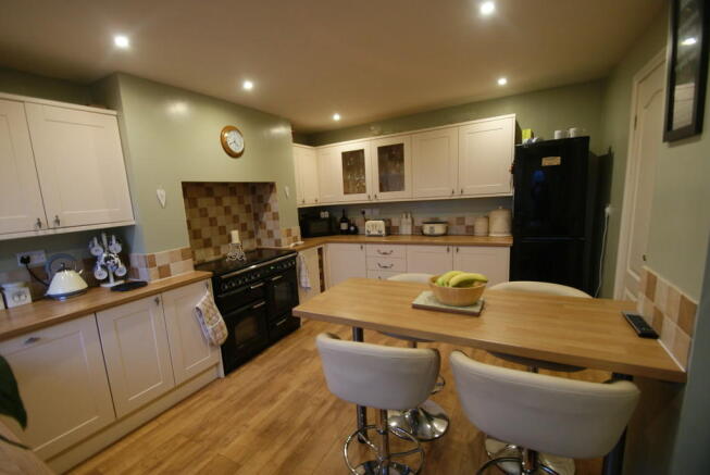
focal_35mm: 15
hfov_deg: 100.3
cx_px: 355
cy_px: 238
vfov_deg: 77.5
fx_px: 296
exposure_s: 1/20
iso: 400
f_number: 3.5
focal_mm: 10
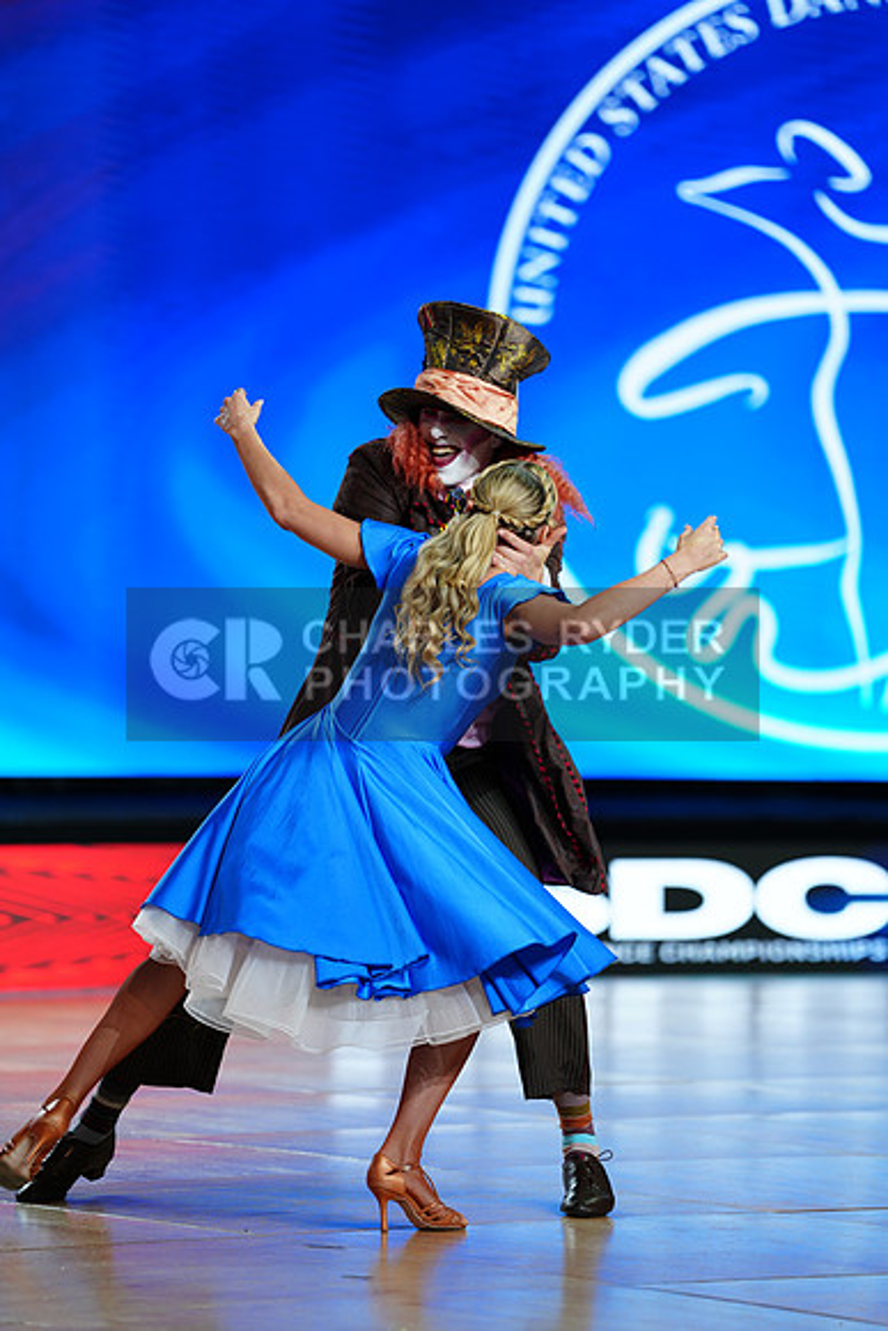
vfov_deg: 12.1
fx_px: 6286
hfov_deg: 8.1
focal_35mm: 170
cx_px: 444
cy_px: 666
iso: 320
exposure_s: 1/400
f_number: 2.8
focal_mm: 170
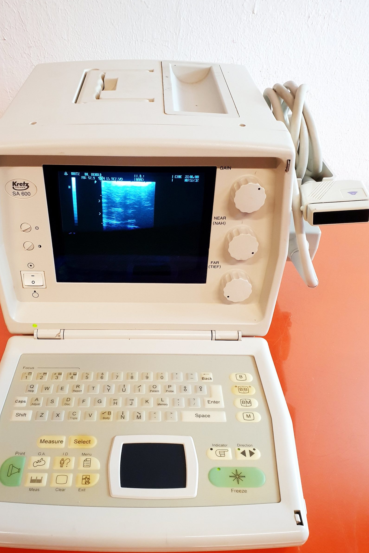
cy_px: 279
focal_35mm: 29
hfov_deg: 44.7
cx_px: 148
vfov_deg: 63.7
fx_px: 446
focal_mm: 4.3
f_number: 2.4
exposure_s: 1/100
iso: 320
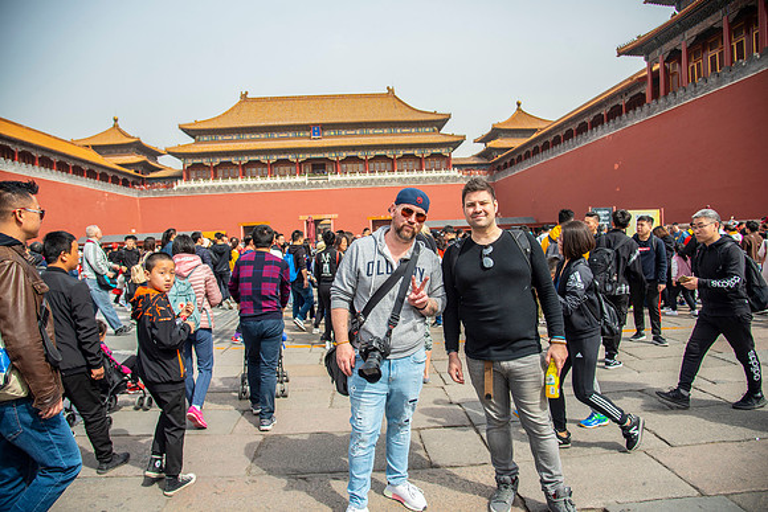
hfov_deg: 73.7
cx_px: 384
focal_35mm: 24
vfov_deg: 53.2
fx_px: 512
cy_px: 256
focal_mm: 24
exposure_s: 1/1000
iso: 100
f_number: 4.5
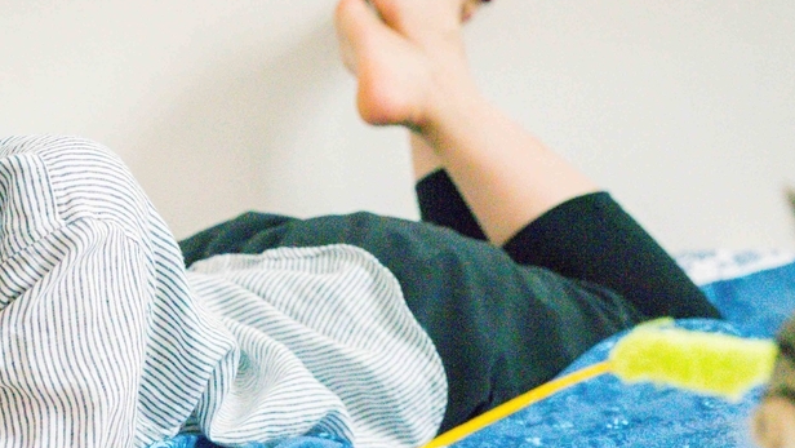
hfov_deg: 20.7
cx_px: 178
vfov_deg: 11.7
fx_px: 2151
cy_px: 469
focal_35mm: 102
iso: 12800
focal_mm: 50
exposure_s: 1/160
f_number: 4.5
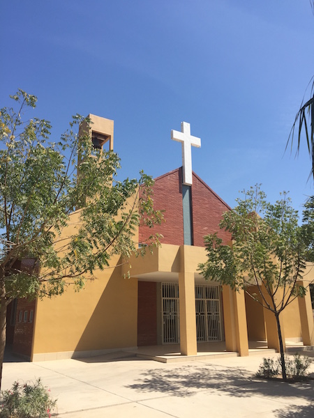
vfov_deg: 61.7
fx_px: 351
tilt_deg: +17.1
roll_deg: +0.4
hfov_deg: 48.2
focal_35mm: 29
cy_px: 209
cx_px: 157
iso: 32
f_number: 2.2
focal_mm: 4.15
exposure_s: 1/1883
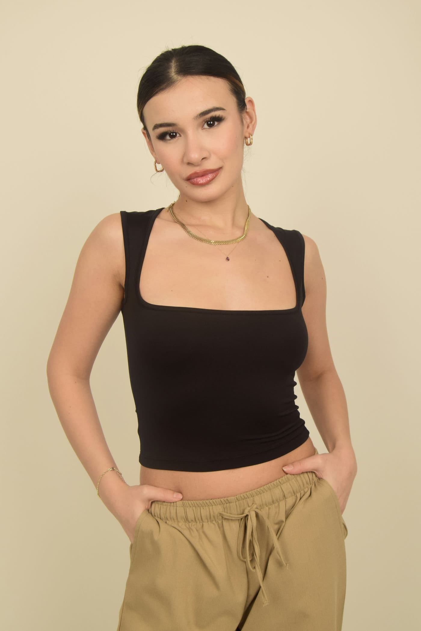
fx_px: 737
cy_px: 316
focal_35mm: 42
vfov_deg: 46.4
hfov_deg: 31.9
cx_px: 210
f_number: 11
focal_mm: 28
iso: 100
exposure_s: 1/125
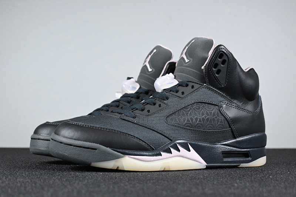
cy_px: 98
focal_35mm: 47
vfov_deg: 28.5
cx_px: 148
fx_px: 388
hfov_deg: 41.7
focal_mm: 31.5
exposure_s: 1/125
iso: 640
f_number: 5
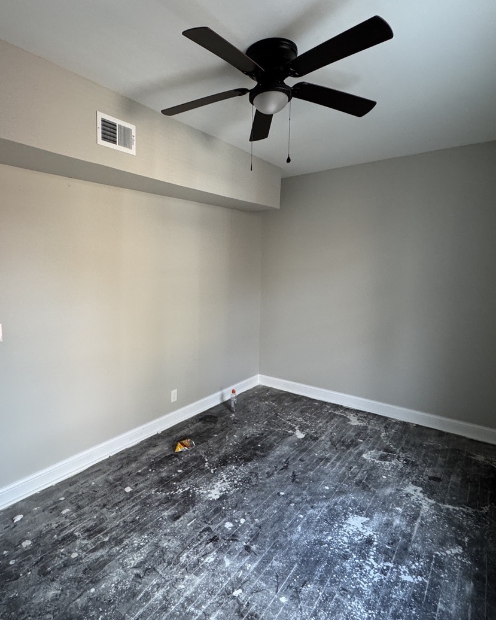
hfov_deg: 70.4
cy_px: 300
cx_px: 211
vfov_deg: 83.3
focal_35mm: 19
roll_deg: -1.7
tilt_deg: -4.4
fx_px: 349
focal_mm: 2.22
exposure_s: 1/99
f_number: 2.2
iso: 250
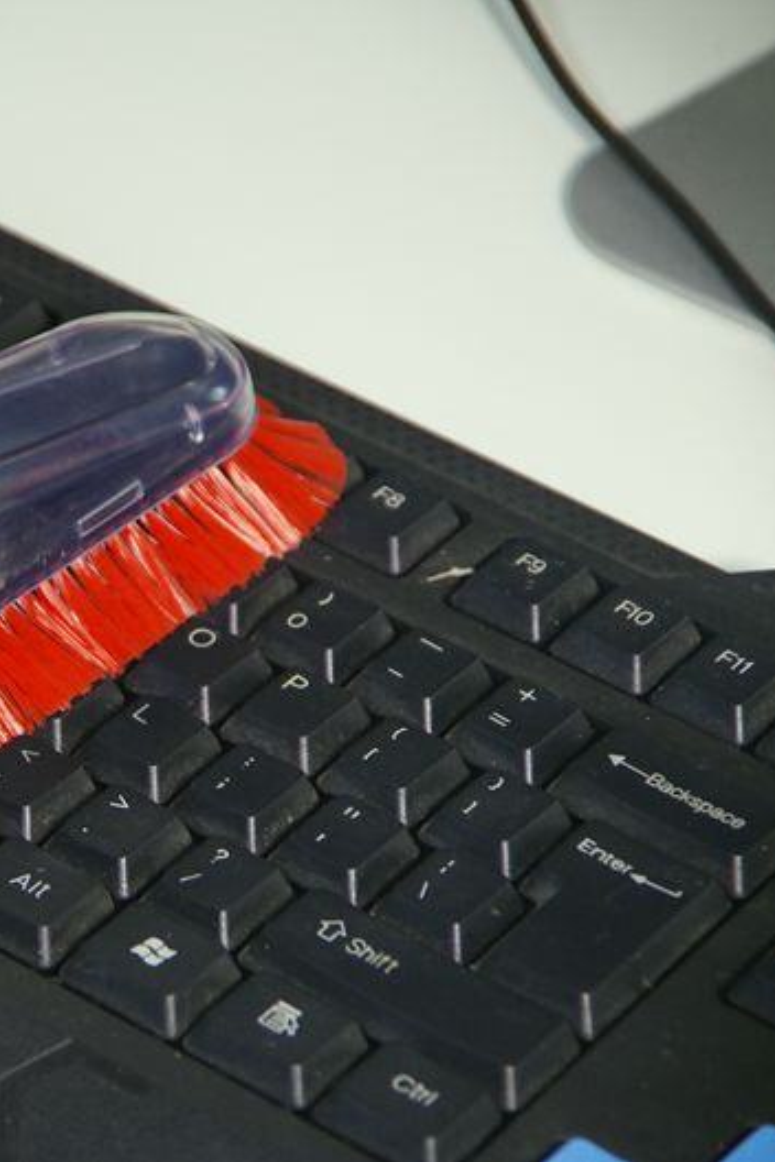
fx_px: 7330
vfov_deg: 9.1
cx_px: -37
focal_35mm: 227
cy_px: 581
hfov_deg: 6.0
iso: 1600
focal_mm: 100
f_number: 8
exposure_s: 1/20
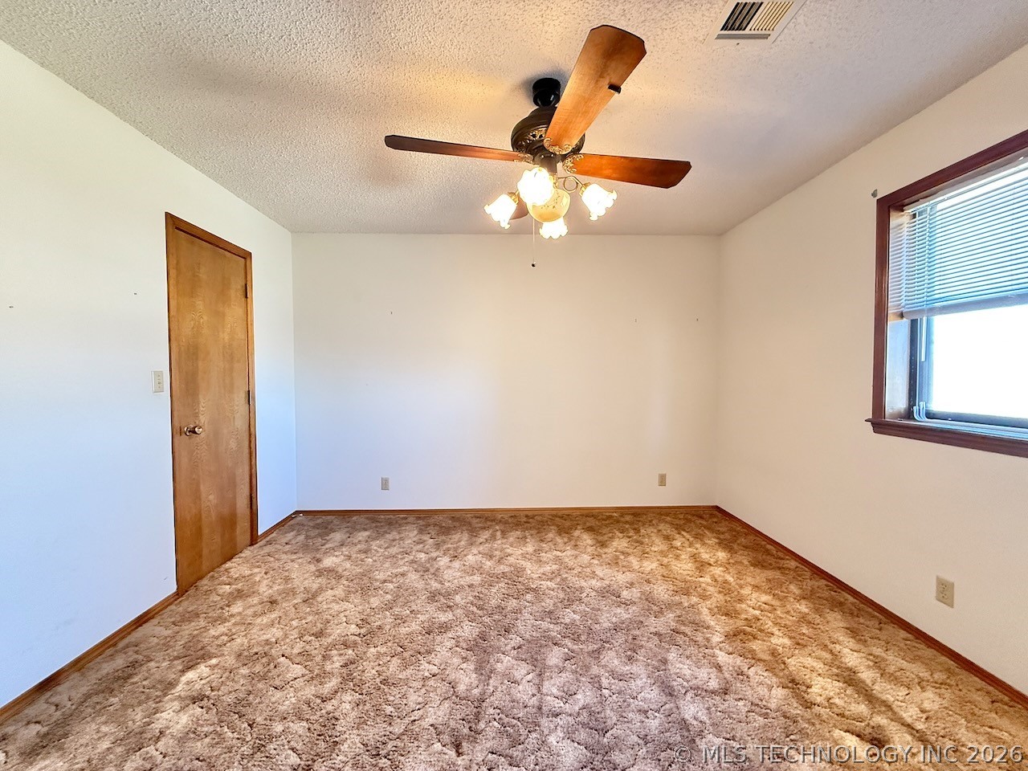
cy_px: 386
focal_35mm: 14
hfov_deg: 102.1
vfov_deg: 85.7
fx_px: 416
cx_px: 514
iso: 640
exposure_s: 1/60
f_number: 2.2
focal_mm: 2.22
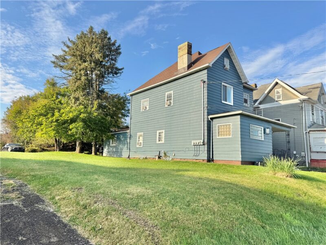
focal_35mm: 24
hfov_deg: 71.6
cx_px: 163
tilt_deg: +8.1
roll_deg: -1.7
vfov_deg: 56.8
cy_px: 122
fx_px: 226
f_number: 1.78
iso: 80
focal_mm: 6.76
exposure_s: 1/2415
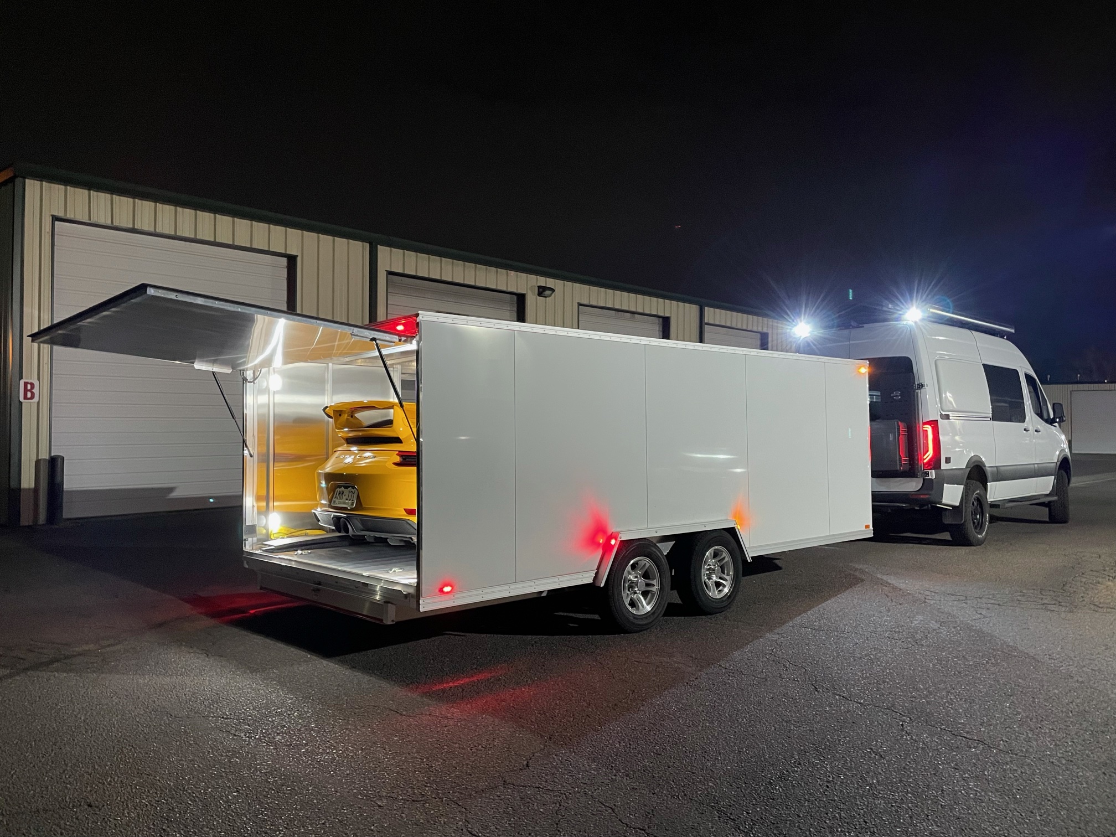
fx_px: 838
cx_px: 558
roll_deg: +0.3
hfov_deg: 67.3
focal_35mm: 26
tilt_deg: +1.6
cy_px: 418
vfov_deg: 53.1
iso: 500
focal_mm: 4.2
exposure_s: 1/40
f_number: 1.6
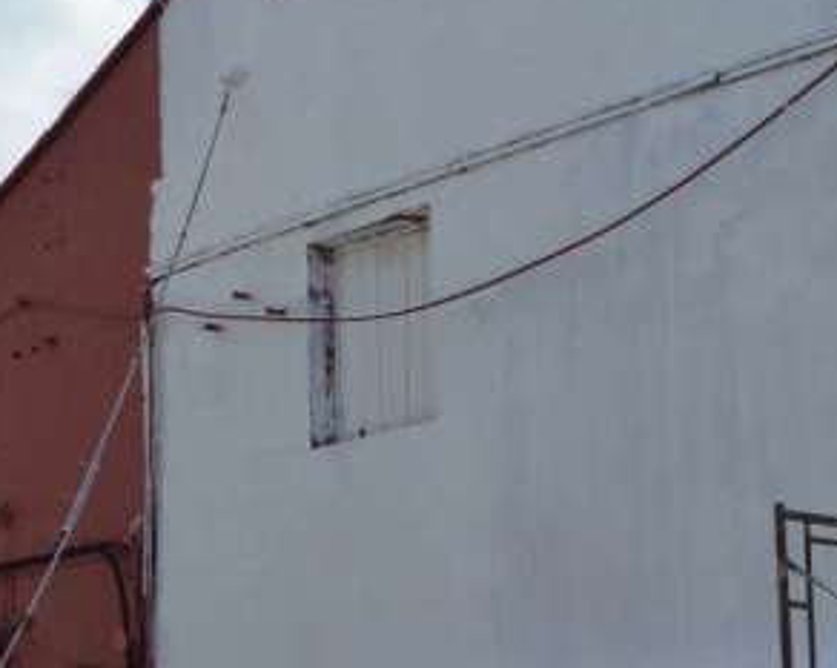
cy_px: 562
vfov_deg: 14.8
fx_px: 2549
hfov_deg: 18.2
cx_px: 32
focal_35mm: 103
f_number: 6.3
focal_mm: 40
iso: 100
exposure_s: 1/160
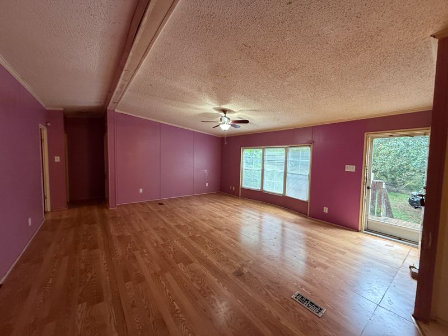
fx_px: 181
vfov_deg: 85.7
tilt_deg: -3.8
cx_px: 224
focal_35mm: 14
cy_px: 168
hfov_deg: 102.1
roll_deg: +0.2
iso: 400
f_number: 2.2
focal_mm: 2.22
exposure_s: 1/60
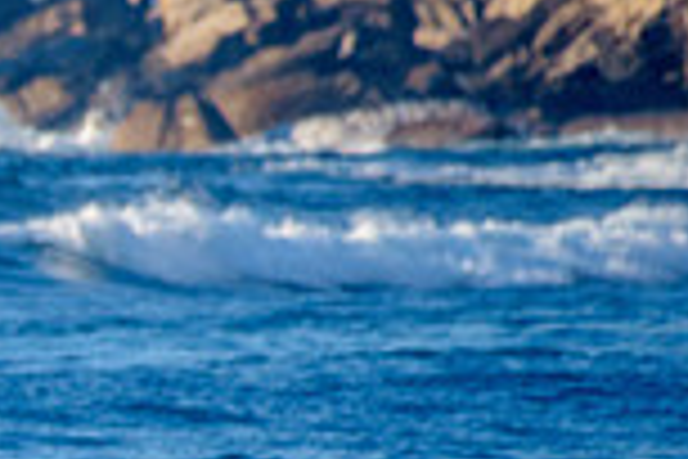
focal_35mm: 1893
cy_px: 605
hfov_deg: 1.1
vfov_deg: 0.7
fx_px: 36175
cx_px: -549
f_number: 5.6
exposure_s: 1/2000
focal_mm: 500
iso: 450
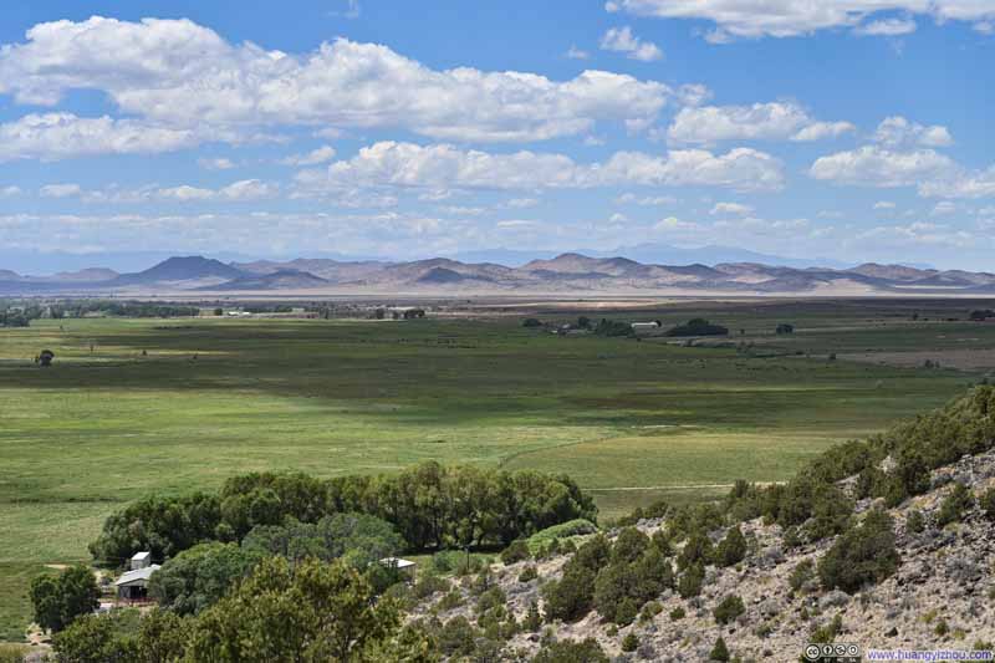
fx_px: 2349
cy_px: 332
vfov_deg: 16.1
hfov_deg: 23.9
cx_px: 498
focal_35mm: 85
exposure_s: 1/640
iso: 64
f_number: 5.6
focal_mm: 85
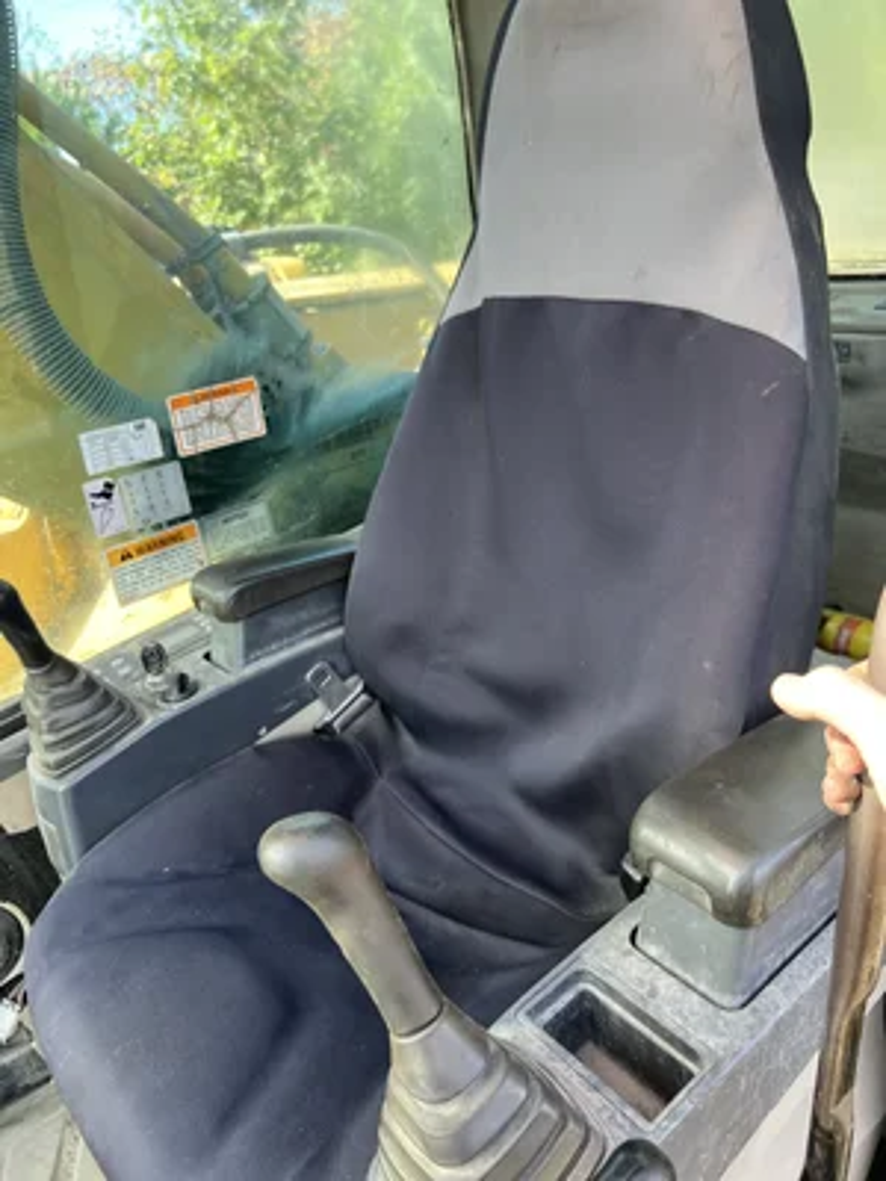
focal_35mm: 26
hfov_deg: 53.1
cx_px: 443
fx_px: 887
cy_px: 590
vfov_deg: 67.3
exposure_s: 1/180
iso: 50
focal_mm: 5.7
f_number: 1.5
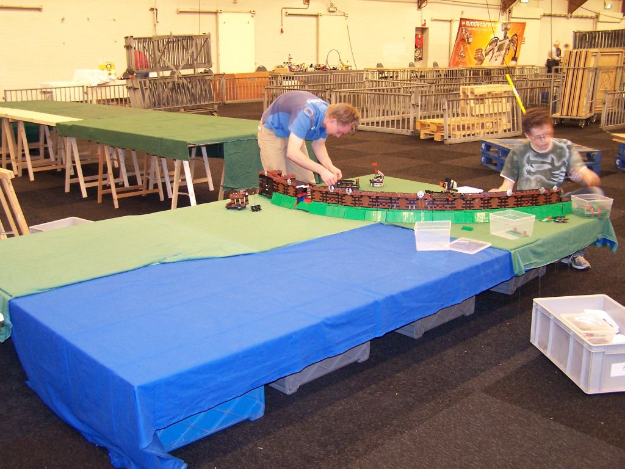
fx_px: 686
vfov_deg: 37.7
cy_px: 234
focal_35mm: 38
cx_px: 312
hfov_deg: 49.0
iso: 140
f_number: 2.8
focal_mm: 6.3
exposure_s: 1/4
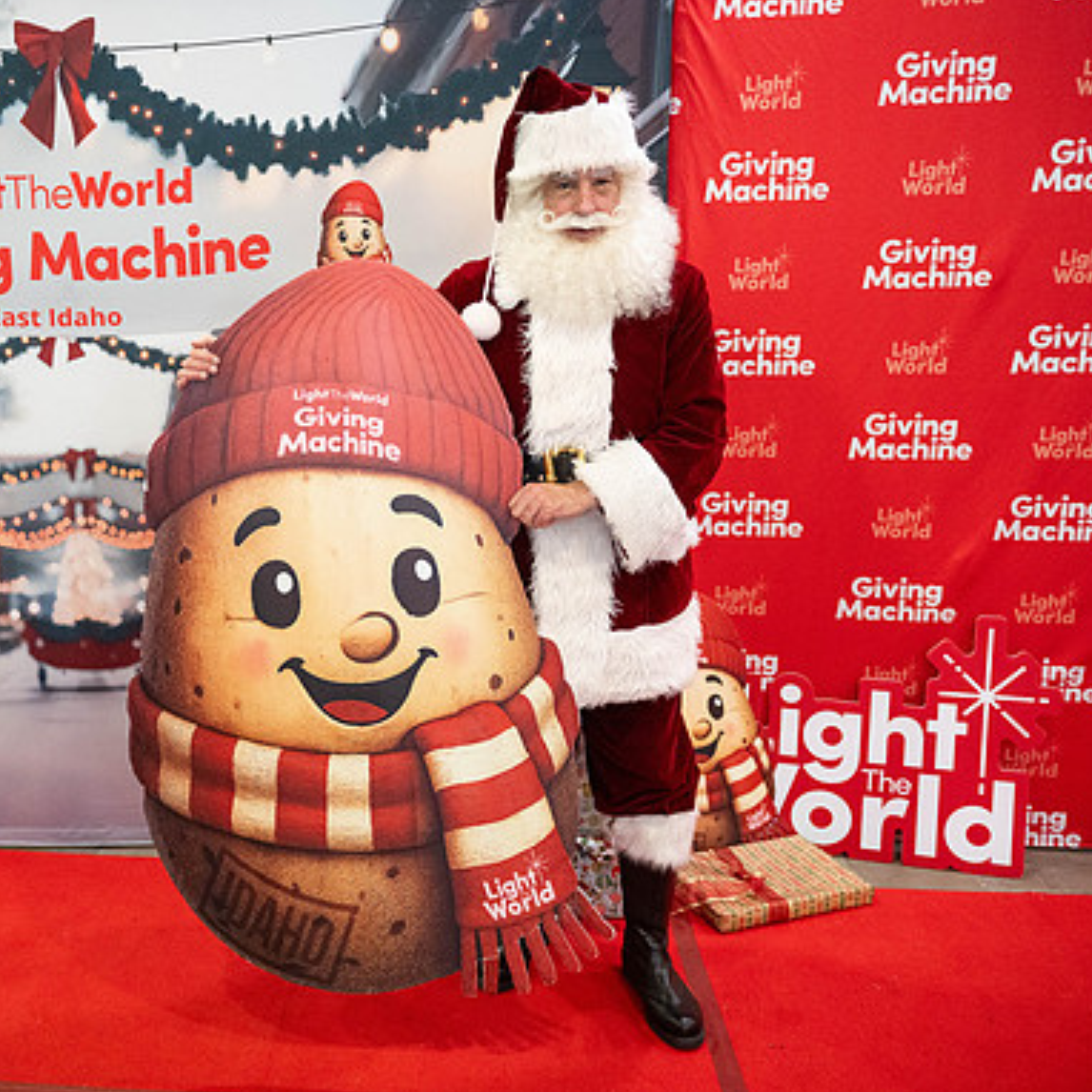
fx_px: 1106
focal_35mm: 31
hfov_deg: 51.5
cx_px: 360
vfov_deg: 52.5
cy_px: 545
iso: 5000
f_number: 3.2
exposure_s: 1/400
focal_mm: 24
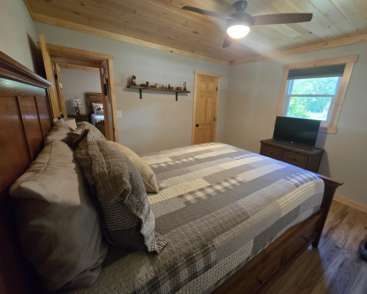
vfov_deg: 88.0
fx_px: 152
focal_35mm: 14
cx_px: 194
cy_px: 150
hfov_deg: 100.6
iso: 800
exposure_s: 1/60
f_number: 2.2
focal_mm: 2.2
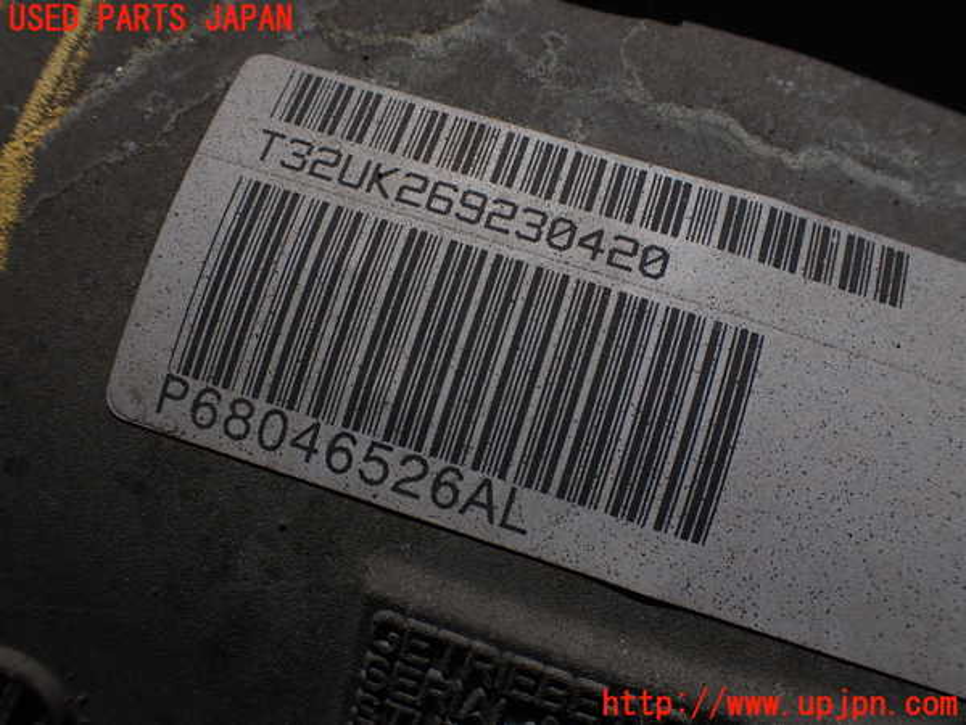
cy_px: 362
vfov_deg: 46.8
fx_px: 837
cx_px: 483
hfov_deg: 60.0
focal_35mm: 30
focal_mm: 5.4
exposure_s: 1/800
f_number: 9
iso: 100
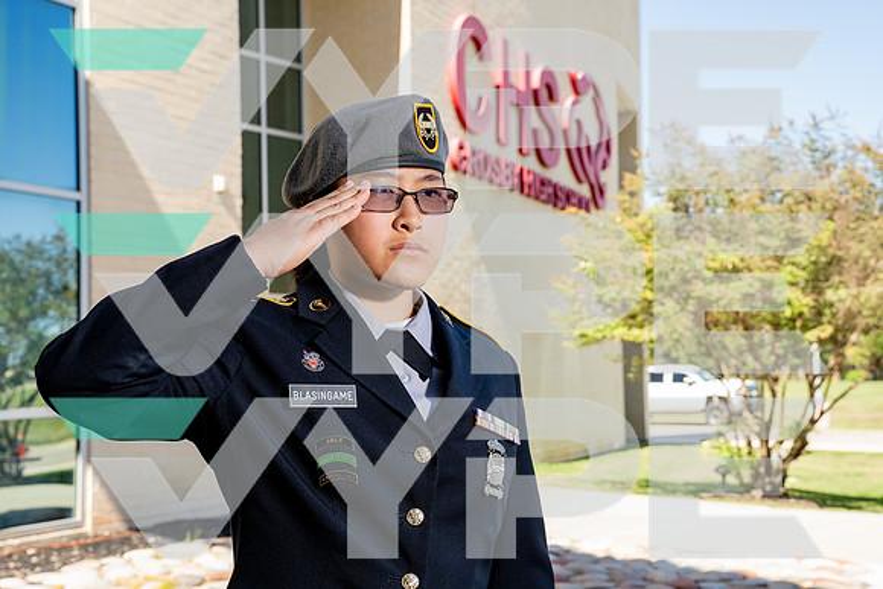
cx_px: 442
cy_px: 294
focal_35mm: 53
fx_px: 1300
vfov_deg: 25.5
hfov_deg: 37.5
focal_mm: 53
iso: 200
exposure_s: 1/125
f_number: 8
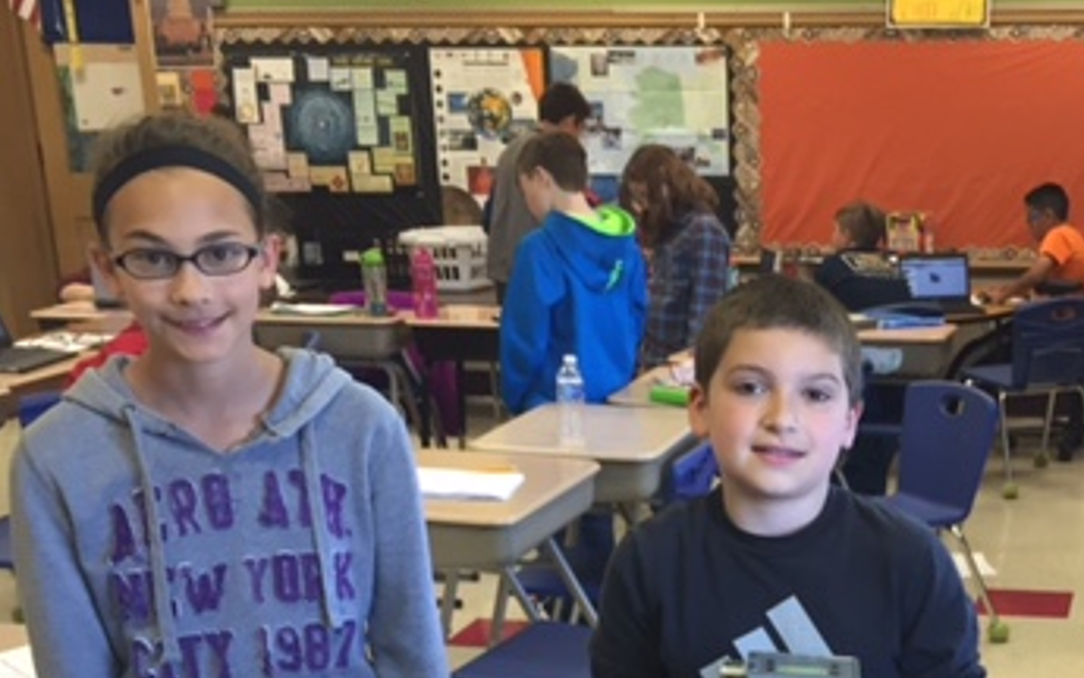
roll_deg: +0.2
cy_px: 738
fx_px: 1685
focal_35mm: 57
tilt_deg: -19.2
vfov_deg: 21.6
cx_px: 855
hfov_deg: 34.7
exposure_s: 1/30
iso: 64
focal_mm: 4.15
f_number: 2.2
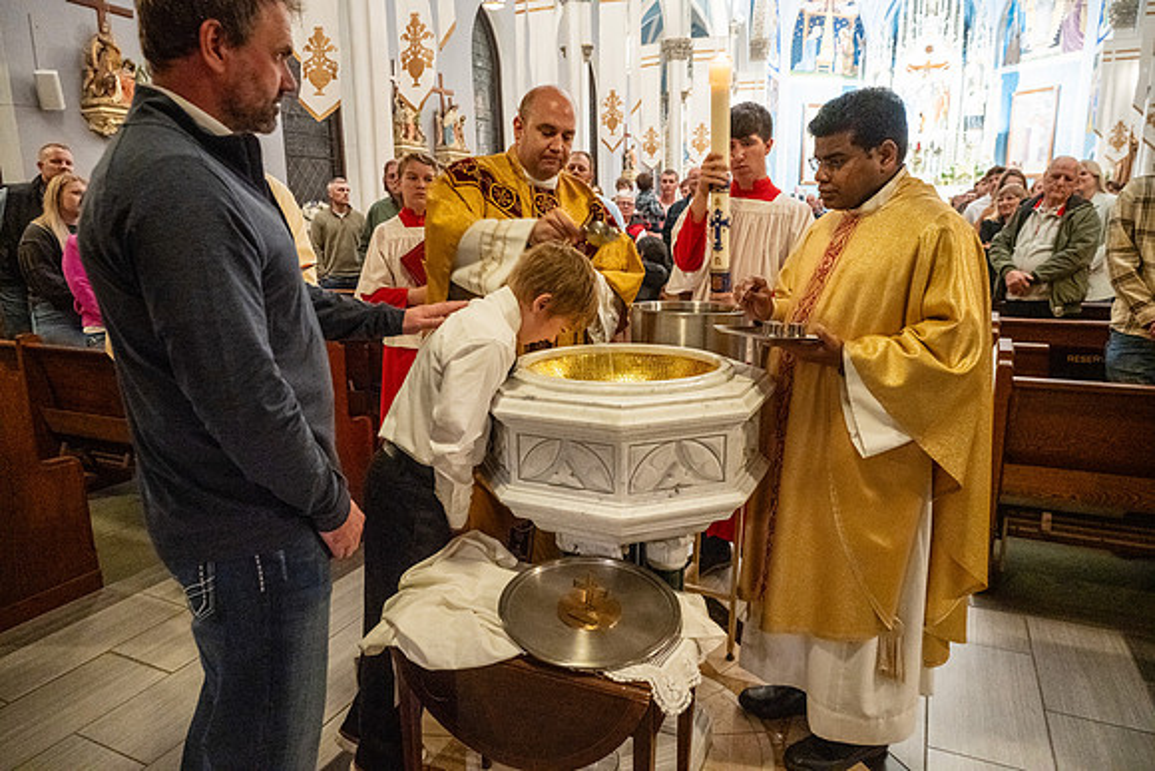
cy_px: 386
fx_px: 770
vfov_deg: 53.2
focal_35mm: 24
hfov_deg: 73.7
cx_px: 578
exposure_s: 1/60
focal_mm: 24
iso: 5000
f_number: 4.5
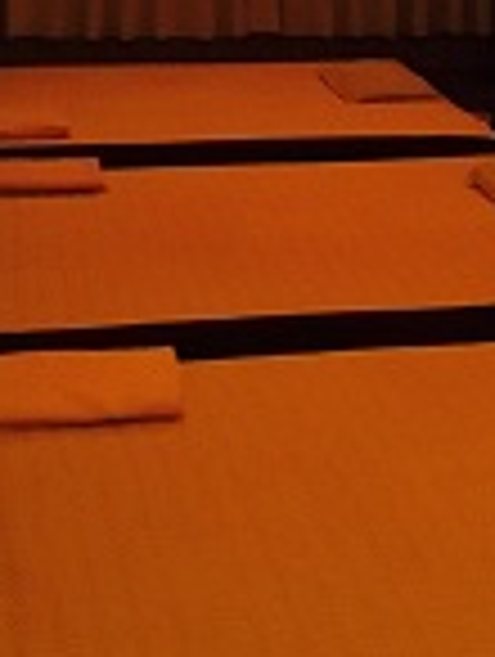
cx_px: 441
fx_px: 1559
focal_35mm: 82
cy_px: 11
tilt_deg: -7.0
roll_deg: -2.7
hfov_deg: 17.8
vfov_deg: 22.9
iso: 800
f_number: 2.2
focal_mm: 4.15
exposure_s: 1/15
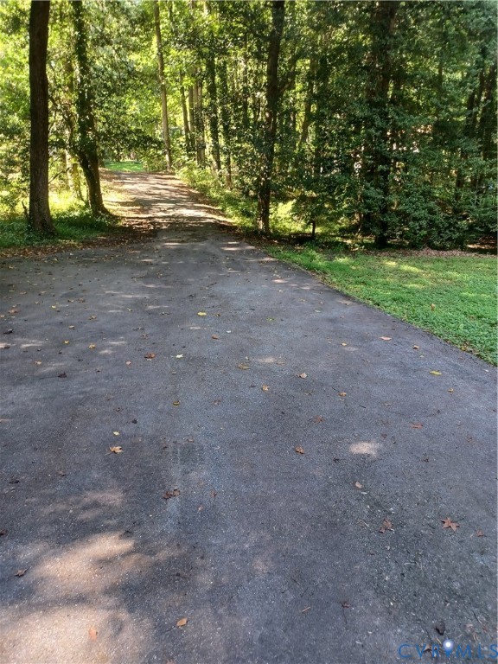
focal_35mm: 25
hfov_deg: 54.9
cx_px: 249
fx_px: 480
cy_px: 332
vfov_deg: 69.4
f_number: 1.8
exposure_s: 1/60
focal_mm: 4.6
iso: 200
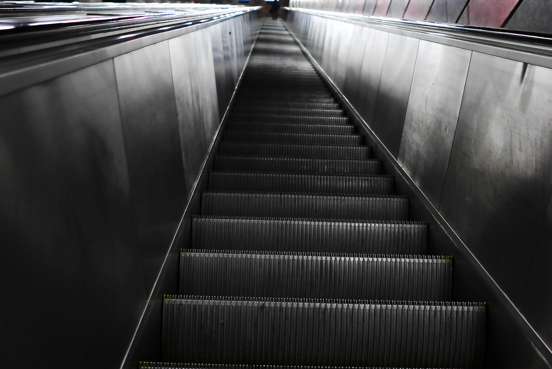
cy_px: 186
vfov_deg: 31.2
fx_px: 660
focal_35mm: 43
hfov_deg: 45.4
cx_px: 278
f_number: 2.8
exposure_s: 1/13
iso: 200
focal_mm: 24
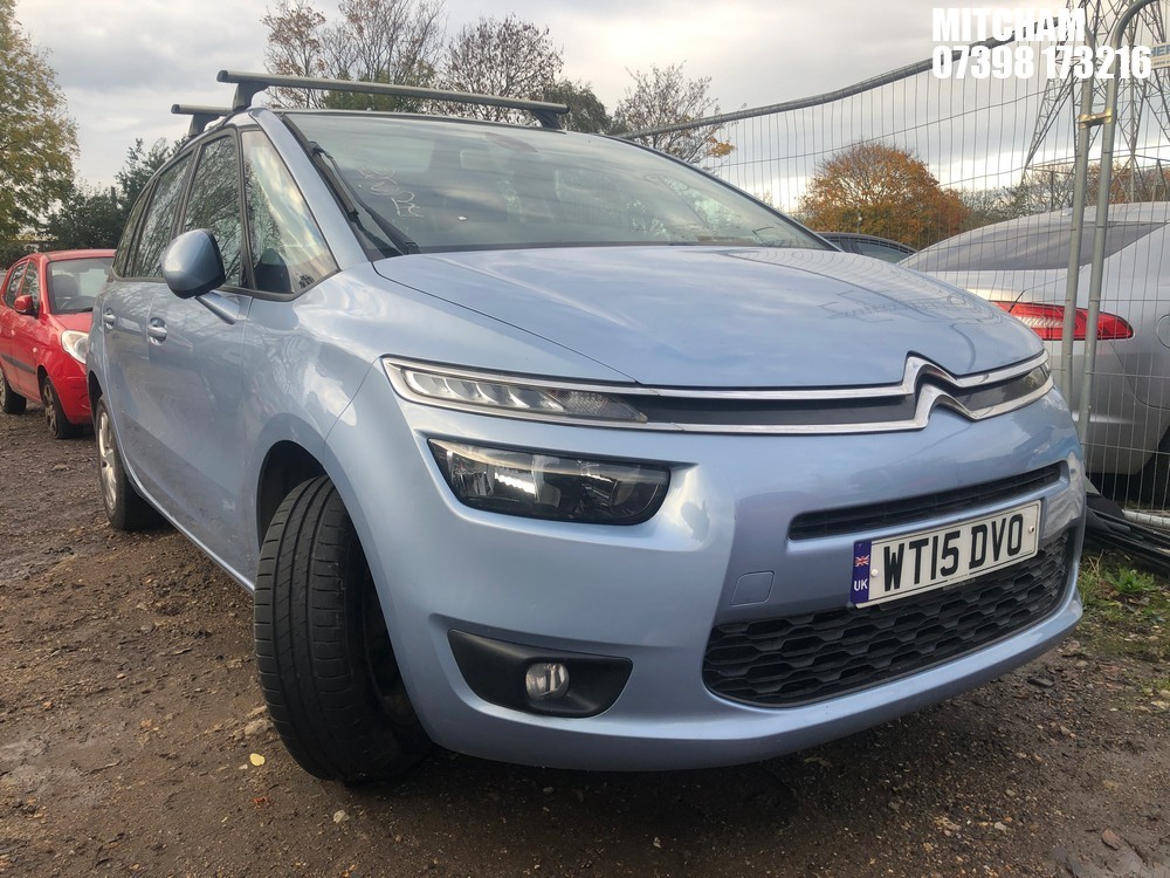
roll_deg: +1.9
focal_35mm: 28
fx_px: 946
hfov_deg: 63.4
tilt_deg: -6.9
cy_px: 439
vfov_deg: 49.7
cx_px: 585
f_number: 1.8
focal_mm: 4
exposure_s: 1/223
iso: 20
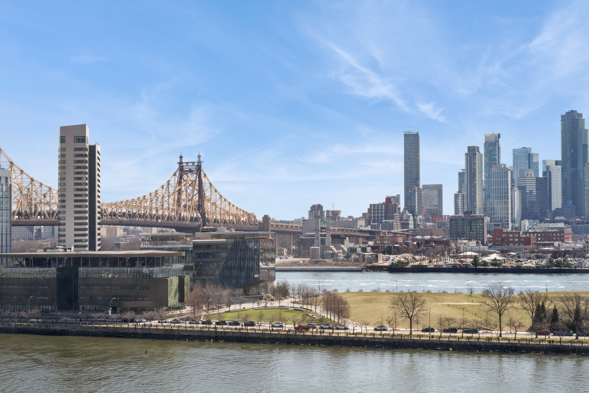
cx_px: 294
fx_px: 933
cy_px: 196
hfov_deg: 35.1
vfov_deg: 23.8
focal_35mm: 57
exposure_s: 1/50
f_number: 22
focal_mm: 57
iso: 200
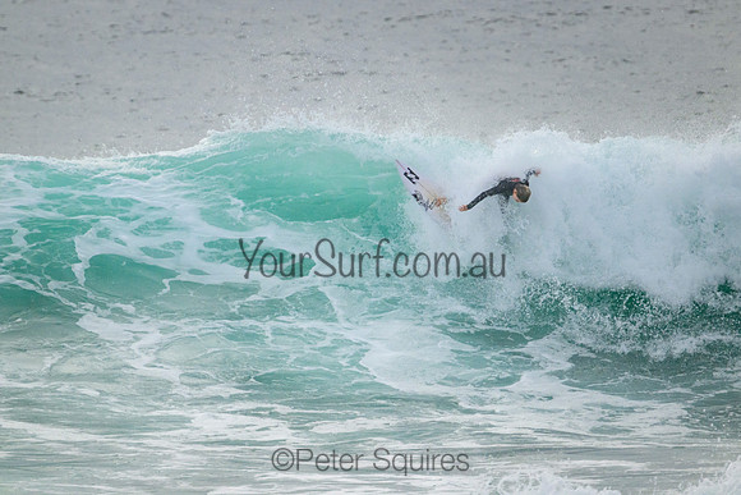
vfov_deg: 1.6
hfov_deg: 2.4
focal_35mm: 853
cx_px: 395
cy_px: 231
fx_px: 17567
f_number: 11
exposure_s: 1/2000
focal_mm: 800
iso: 1800
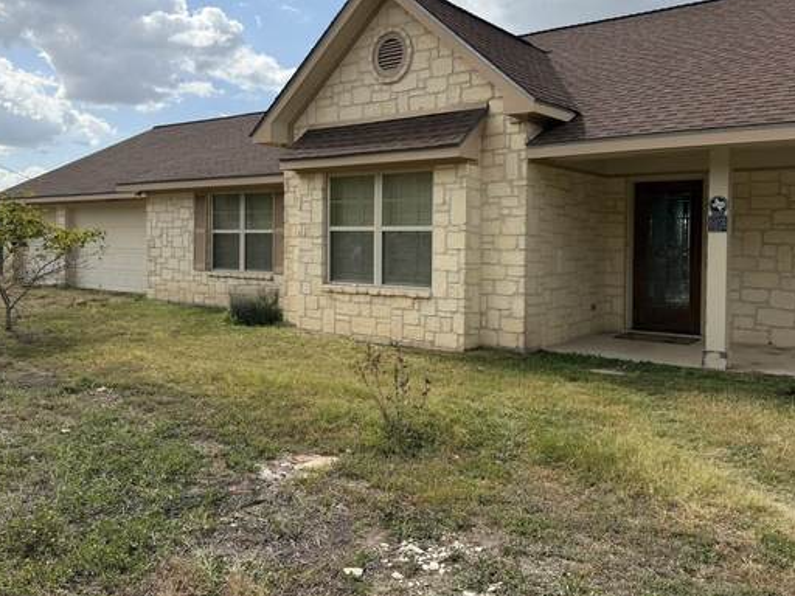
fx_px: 689
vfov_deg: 46.6
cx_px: 404
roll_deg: -0.6
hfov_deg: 60.0
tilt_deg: -1.6
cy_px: 247
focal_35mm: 30
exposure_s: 1/3953
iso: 100
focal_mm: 6.76
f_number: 1.78
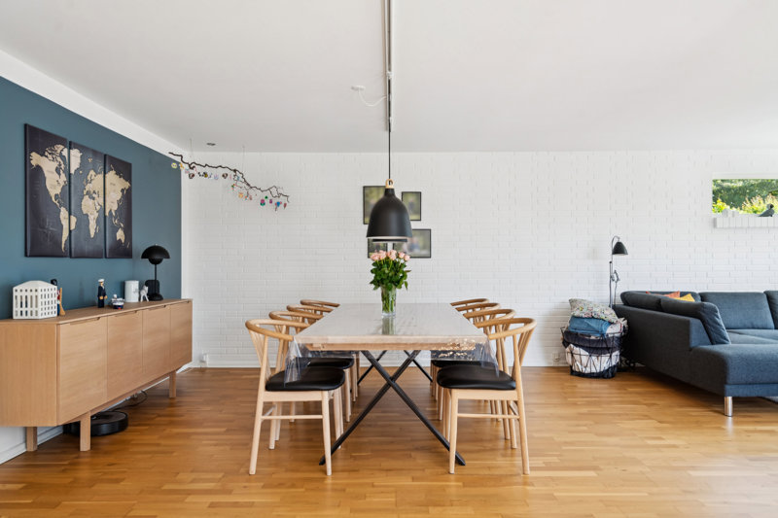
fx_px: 519
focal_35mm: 24
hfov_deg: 73.8
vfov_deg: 53.1
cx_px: 389
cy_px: 259
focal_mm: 24
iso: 400
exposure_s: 1/50
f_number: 6.3
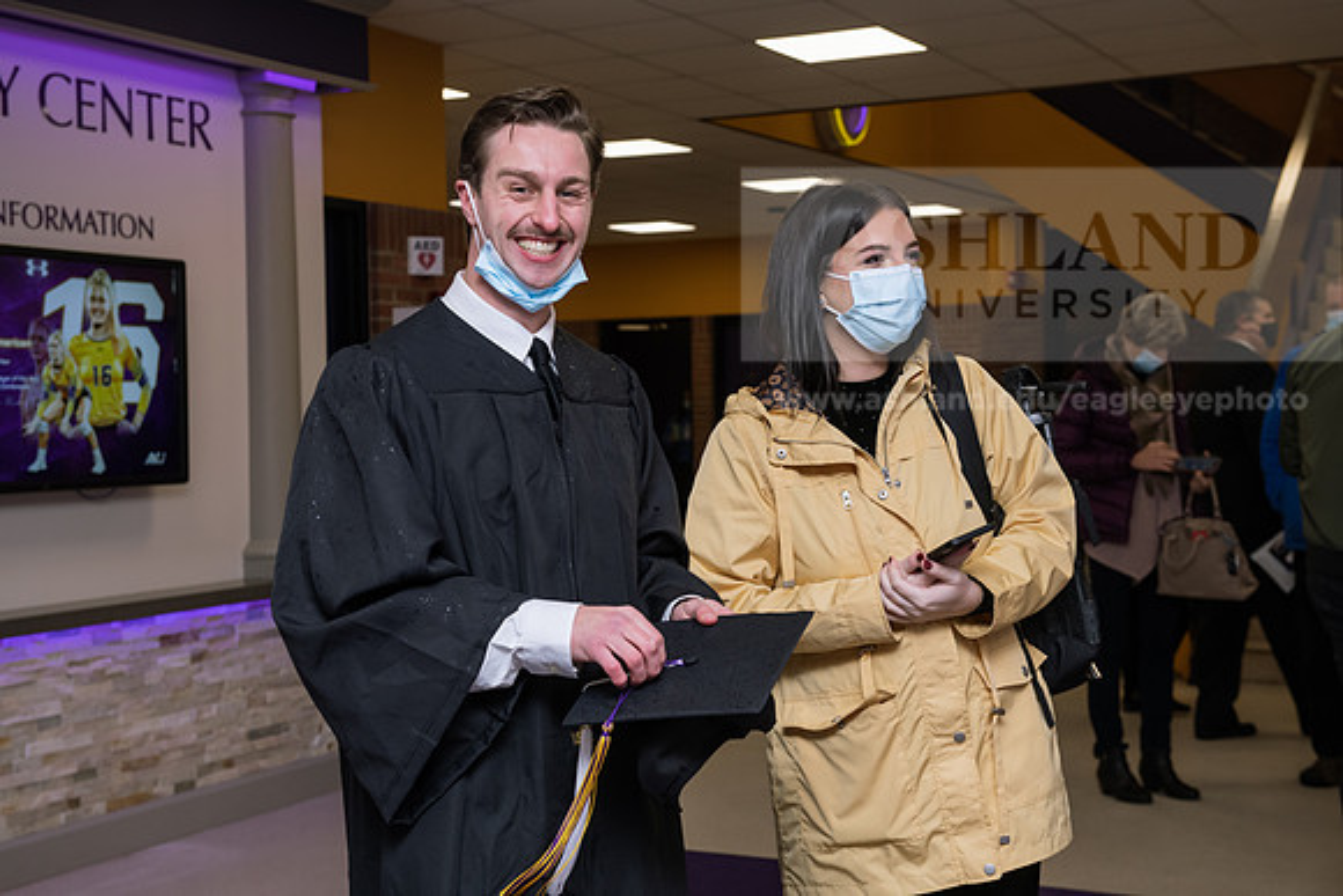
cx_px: 672
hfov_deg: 36.2
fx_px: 2052
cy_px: 448
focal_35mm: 55
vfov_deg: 24.6
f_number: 5.6
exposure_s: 1/200
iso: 800
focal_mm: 55
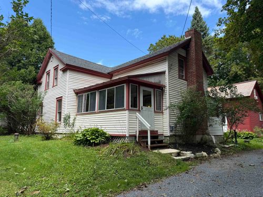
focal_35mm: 24
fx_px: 182
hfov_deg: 71.6
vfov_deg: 56.8
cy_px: 98
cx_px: 132
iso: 80
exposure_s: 1/1585
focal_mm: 6.76
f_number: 1.78
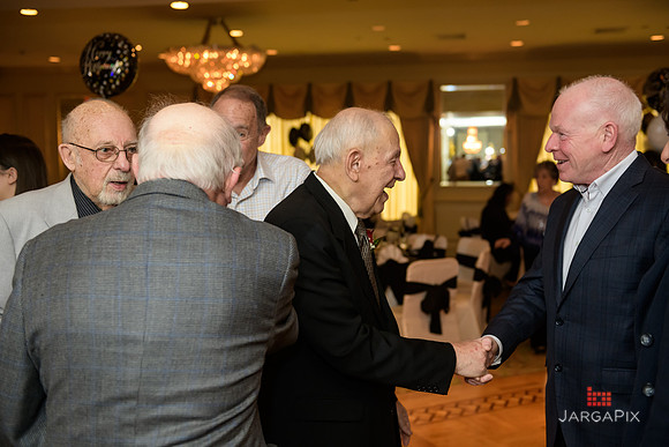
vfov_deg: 31.9
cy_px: 224
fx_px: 781
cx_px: 334
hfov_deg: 46.4
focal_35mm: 42
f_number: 3.2
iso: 1000
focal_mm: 42
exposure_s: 1/125
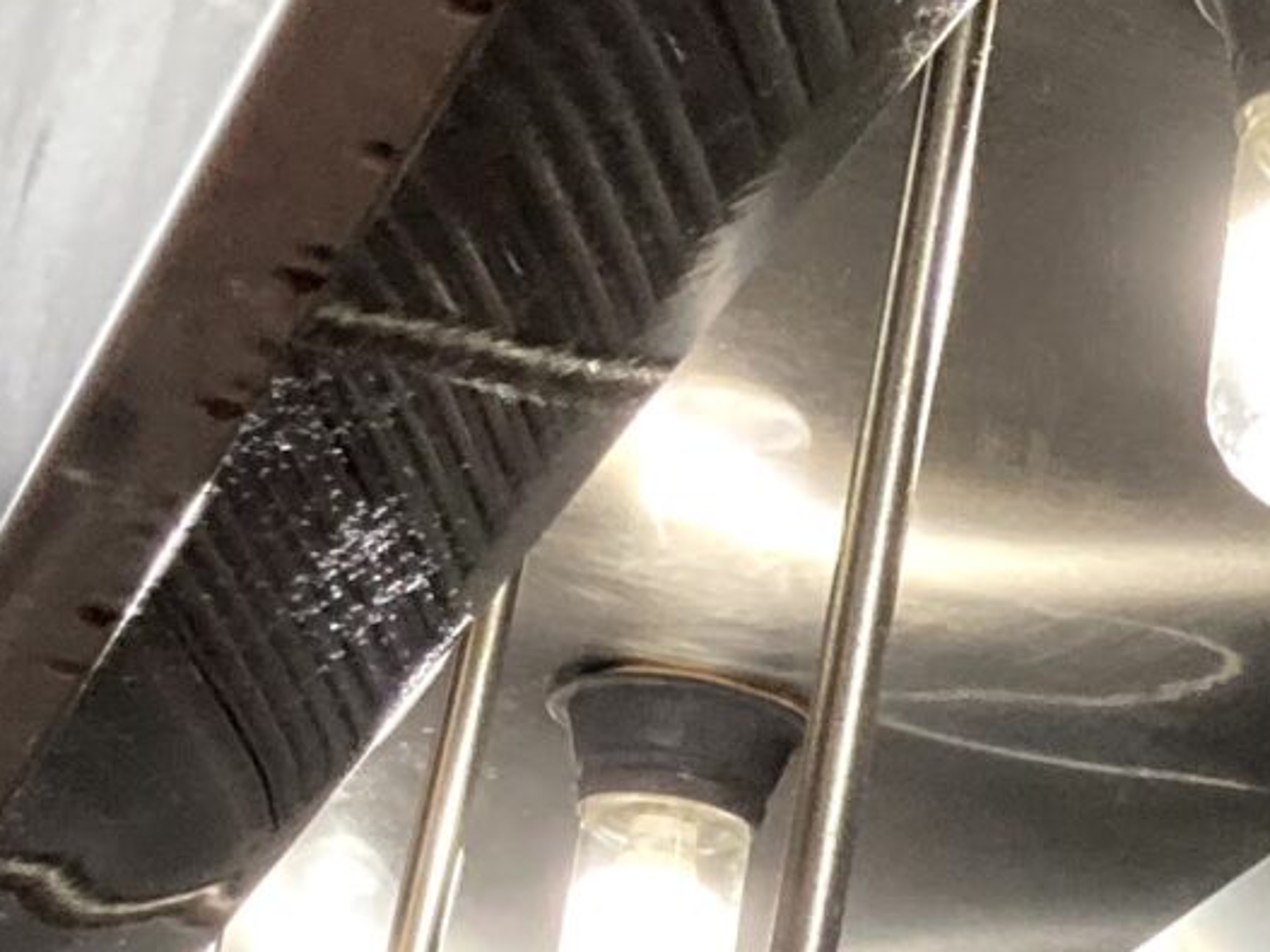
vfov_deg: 10.7
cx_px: 2759
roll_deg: -1.8
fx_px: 4988
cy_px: 1224
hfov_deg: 12.3
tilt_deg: +15.9
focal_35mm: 136
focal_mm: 3.99
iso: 250
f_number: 1.8
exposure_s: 1/60
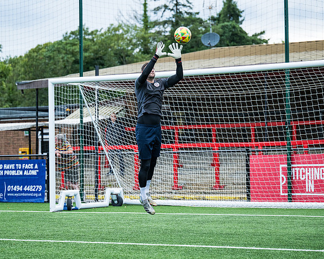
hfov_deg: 19.0
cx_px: 148
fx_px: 968
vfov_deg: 15.2
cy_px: 128
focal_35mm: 101
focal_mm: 82
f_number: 2.8
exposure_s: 1/1600
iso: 1000
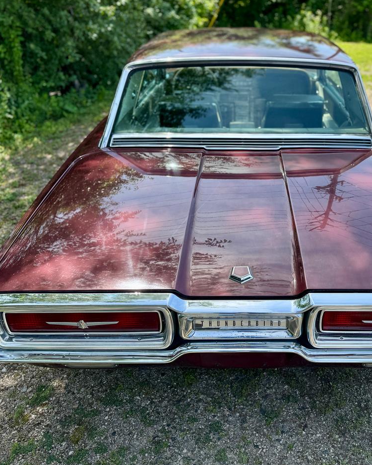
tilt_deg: -28.6
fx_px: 440
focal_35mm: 32
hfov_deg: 45.1
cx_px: 250
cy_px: 234
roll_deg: +0.3
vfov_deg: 55.7
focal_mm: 6.76
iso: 80
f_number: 1.78
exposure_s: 1/1339
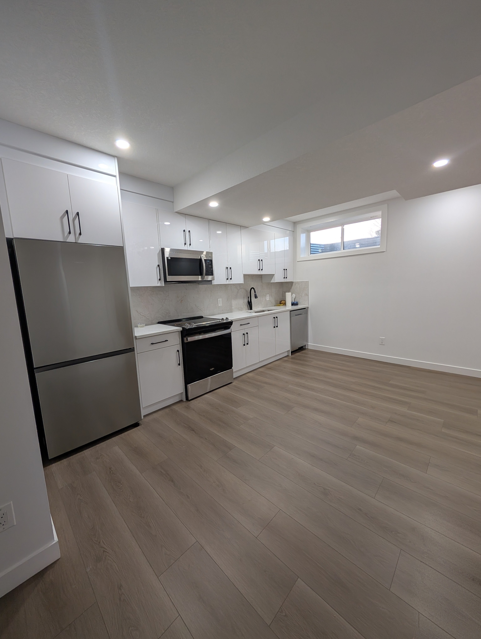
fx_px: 222
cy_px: 320
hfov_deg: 94.6
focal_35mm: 12
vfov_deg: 110.5
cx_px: 240
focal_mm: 2.02
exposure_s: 1/60
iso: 62
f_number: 1.7
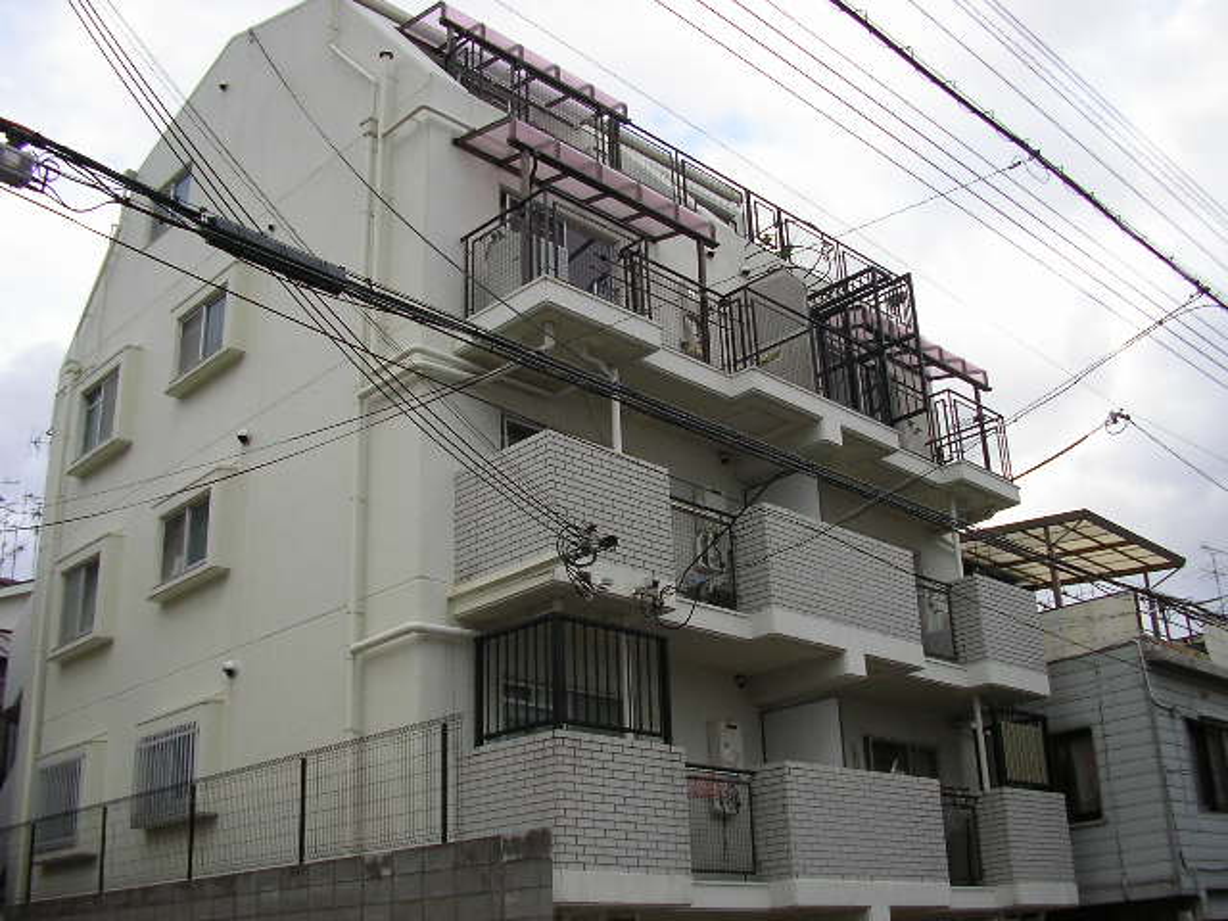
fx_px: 1348
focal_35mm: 38
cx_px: 614
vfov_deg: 37.7
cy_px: 460
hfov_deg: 49.0
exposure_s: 1/227
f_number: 4.1
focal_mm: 5.8
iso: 71
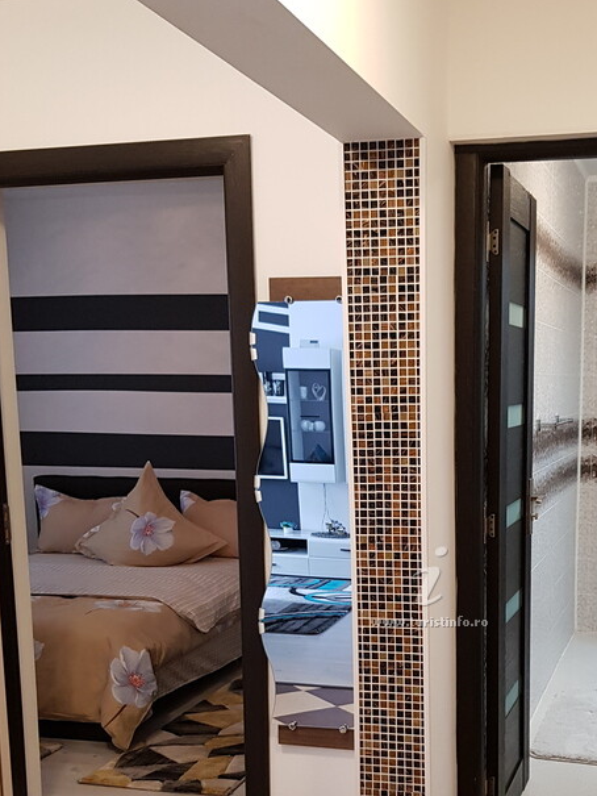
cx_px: 409
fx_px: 1011
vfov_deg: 42.0
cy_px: 564
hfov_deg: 32.5
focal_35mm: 44
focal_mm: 4.2
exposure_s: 1/33
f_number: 1.7
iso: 160
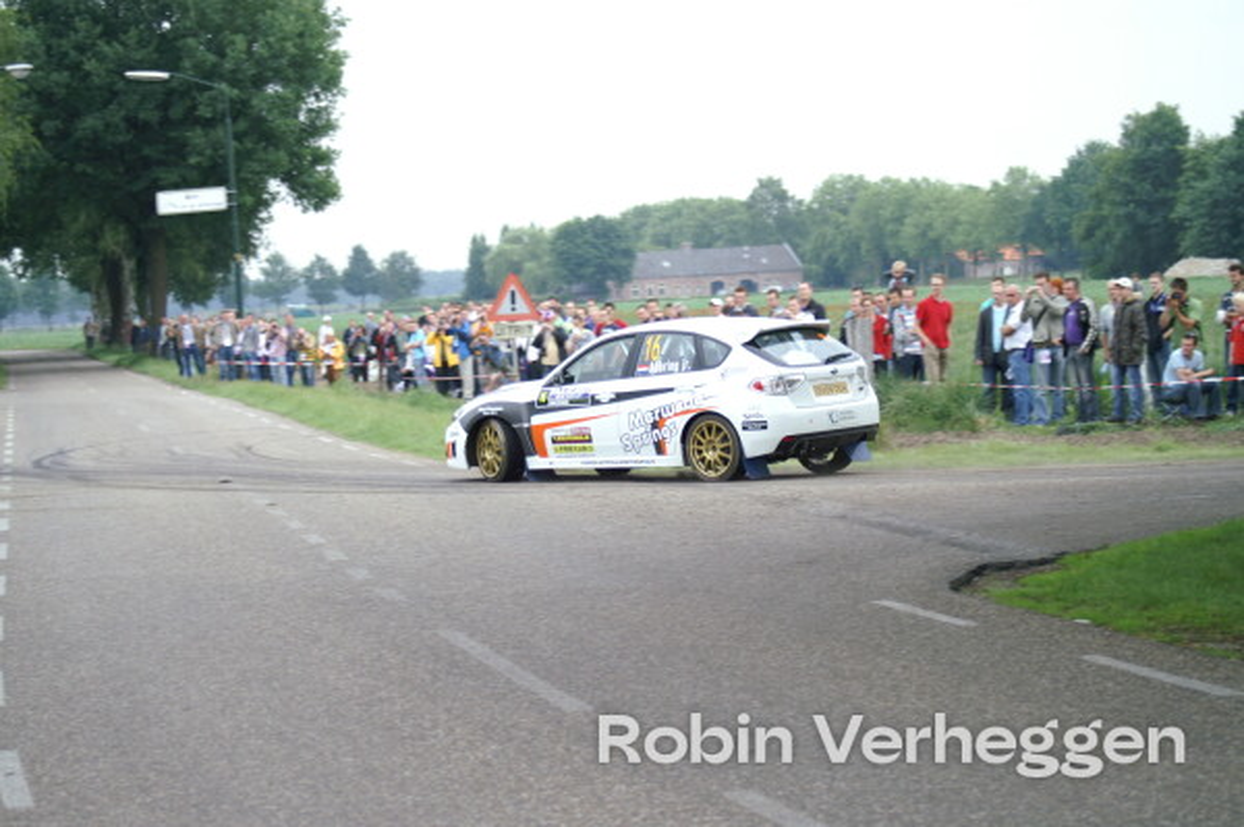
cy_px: 414
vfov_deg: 12.2
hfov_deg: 18.2
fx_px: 3884
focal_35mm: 112
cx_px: 622
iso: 250
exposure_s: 1/320
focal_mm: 75
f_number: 4.5
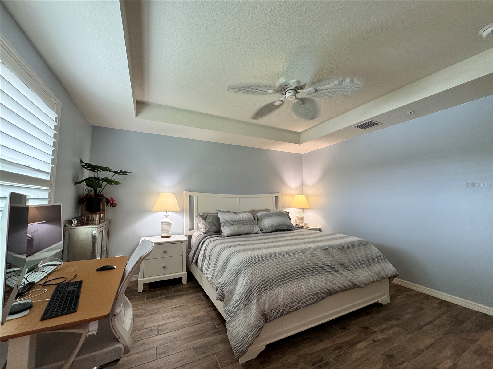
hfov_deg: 102.1
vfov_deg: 85.7
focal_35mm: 14
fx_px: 199
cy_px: 184
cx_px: 246
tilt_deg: +4.8
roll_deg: -0.5
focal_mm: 2.22
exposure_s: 1/60
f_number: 2.2
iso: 200
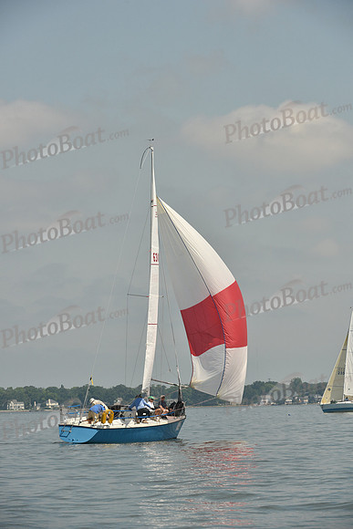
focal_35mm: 200
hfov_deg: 6.9
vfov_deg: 10.3
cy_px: 264
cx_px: 176
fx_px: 2940
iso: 320
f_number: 8
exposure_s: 1/1250
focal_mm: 200
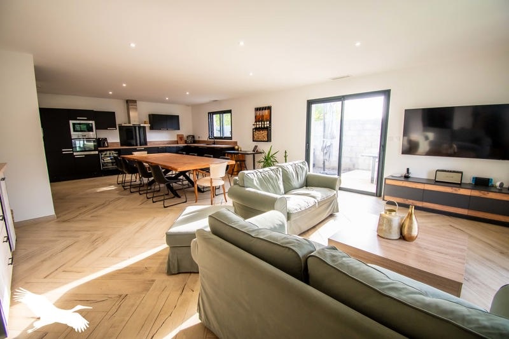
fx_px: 212
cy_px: 170
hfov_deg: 100.4
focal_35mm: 15
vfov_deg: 77.3
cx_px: 254
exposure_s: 1/160
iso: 800
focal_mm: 10
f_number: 5
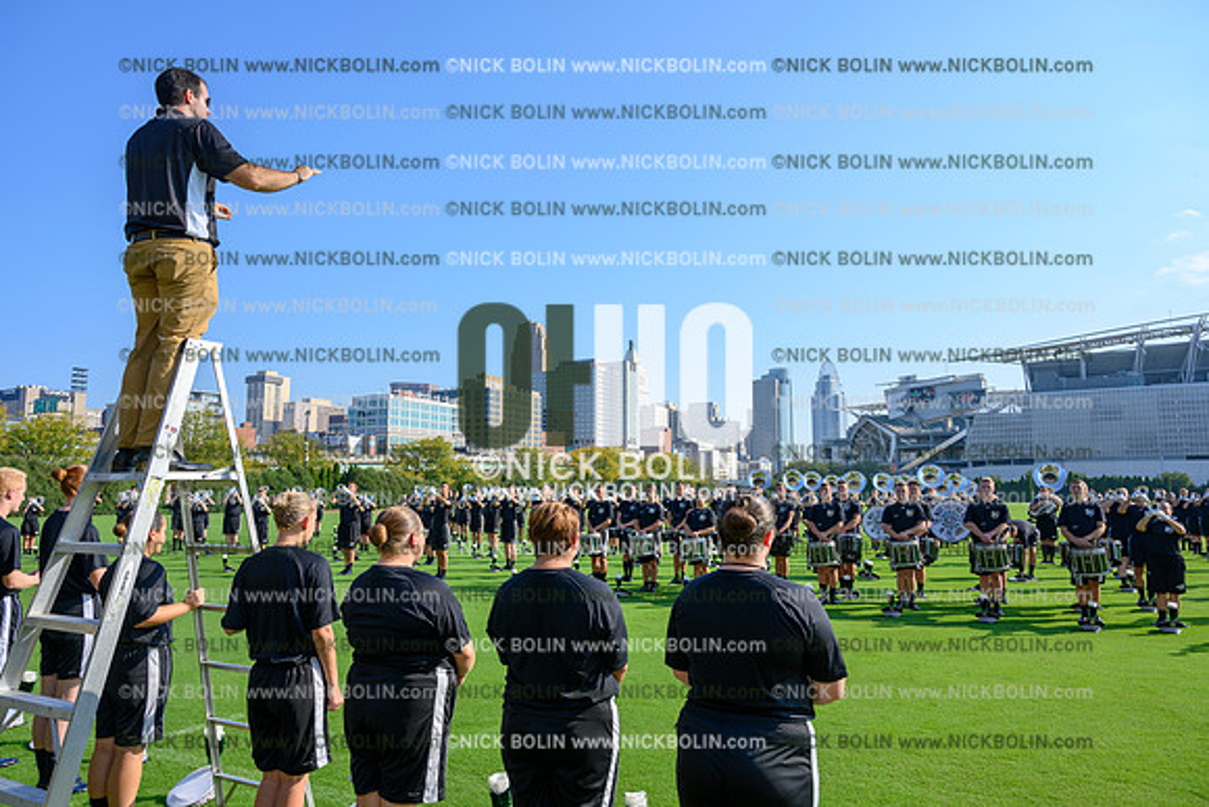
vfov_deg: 53.2
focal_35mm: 24
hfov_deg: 73.7
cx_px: 604
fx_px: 806
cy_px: 404
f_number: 7.1
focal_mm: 24
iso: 80
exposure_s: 1/200
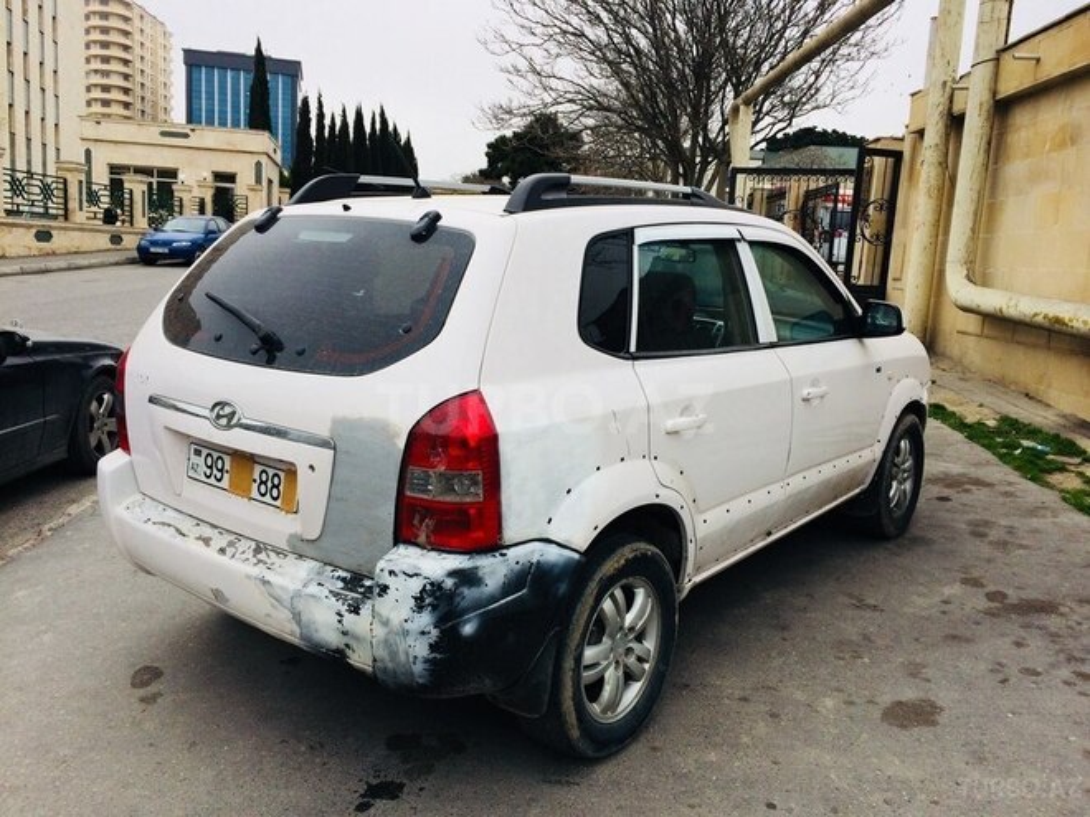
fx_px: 913
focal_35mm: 29
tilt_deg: -9.7
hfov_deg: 61.7
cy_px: 408
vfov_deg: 48.2
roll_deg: -3.7
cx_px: 545
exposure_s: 1/507
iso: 32
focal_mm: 4.15
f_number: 2.2
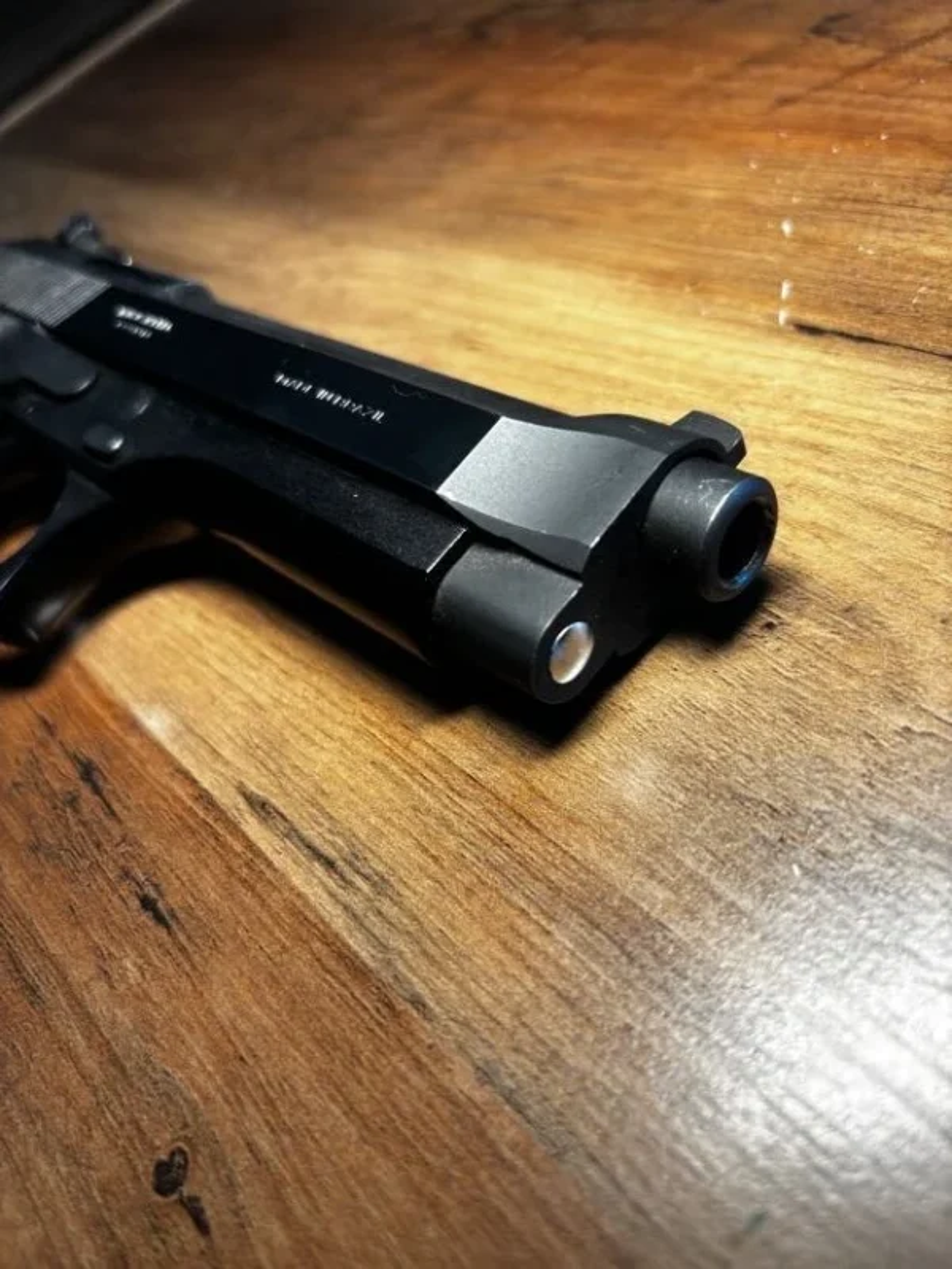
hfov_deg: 53.1
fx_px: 953
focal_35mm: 26
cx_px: 476
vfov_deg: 67.3
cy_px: 634
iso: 80
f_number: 1.6
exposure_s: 1/60
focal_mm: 5.96
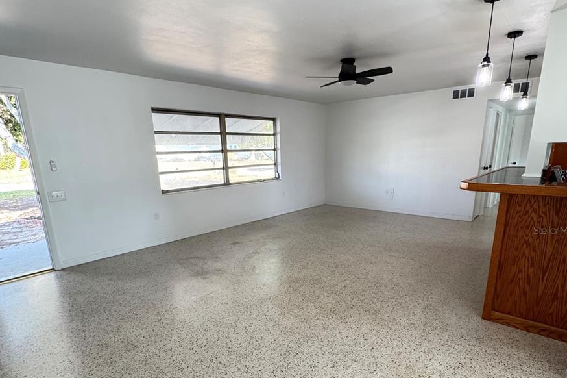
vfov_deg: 61.3
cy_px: 230
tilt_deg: -14.3
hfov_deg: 84.0
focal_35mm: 20
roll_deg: +1.2
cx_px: 287
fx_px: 315
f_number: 2.2
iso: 250
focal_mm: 2.22
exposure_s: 1/120
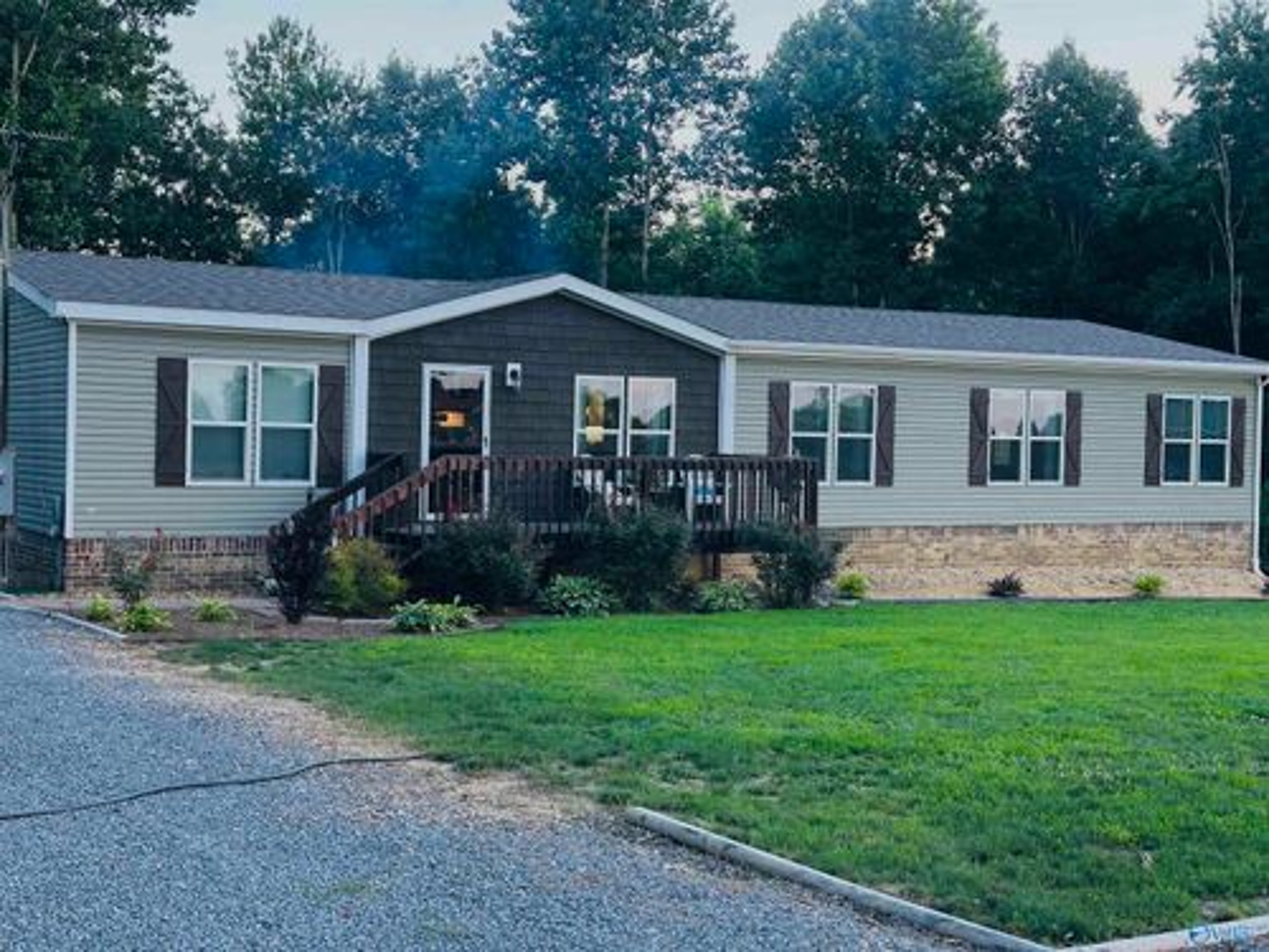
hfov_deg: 39.7
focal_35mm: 48
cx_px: 634
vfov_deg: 30.3
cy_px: 476
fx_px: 1760
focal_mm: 6.86
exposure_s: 1/60
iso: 125
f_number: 1.78
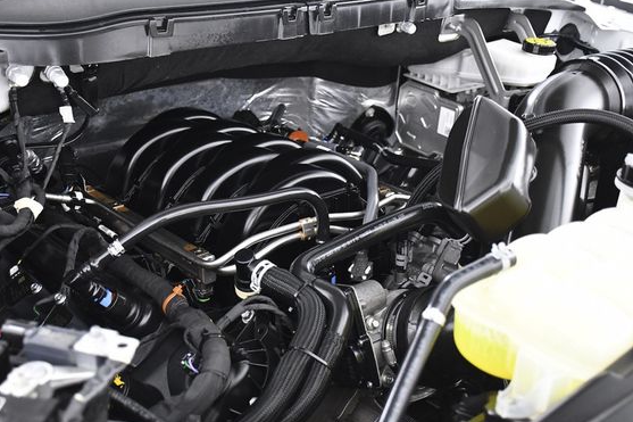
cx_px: 307
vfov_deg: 29.2
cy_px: 221
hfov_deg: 42.8
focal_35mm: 46
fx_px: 809
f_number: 4
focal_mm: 27
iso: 2500
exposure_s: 1/50
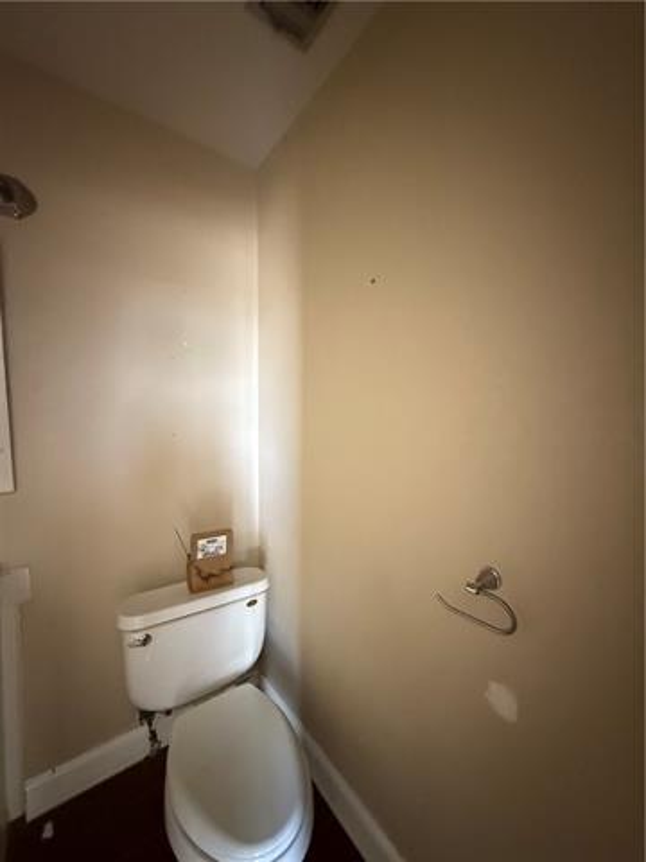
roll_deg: -0.4
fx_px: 348
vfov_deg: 102.1
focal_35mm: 14
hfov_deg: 85.7
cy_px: 431
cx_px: 323
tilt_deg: -2.9
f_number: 2.2
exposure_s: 1/60
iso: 1250
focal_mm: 2.22
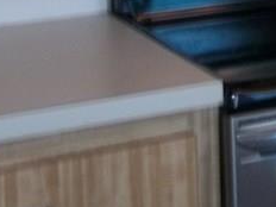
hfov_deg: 13.2
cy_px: -131
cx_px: 422
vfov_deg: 10.1
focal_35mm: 141
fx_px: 1124
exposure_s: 1/30
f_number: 2.9
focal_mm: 5.7
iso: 160
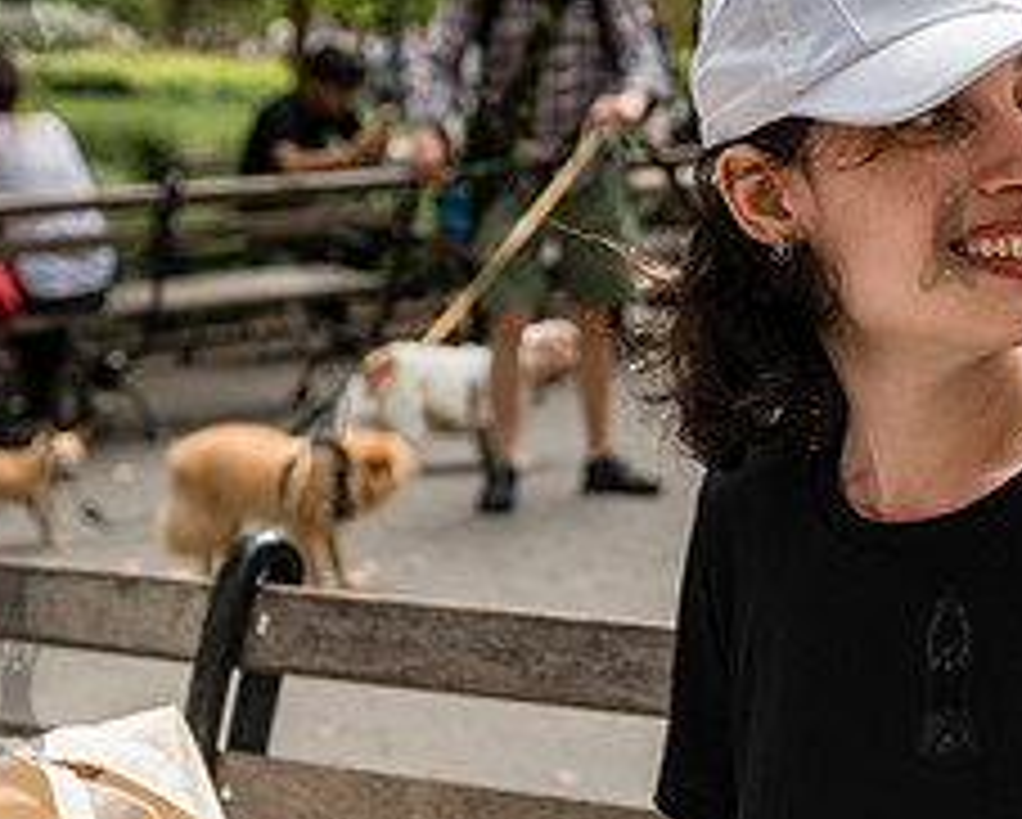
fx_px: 3058
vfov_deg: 15.1
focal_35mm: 101
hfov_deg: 18.8
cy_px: 702
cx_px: 801
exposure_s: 1/500
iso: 320
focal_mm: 38
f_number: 4
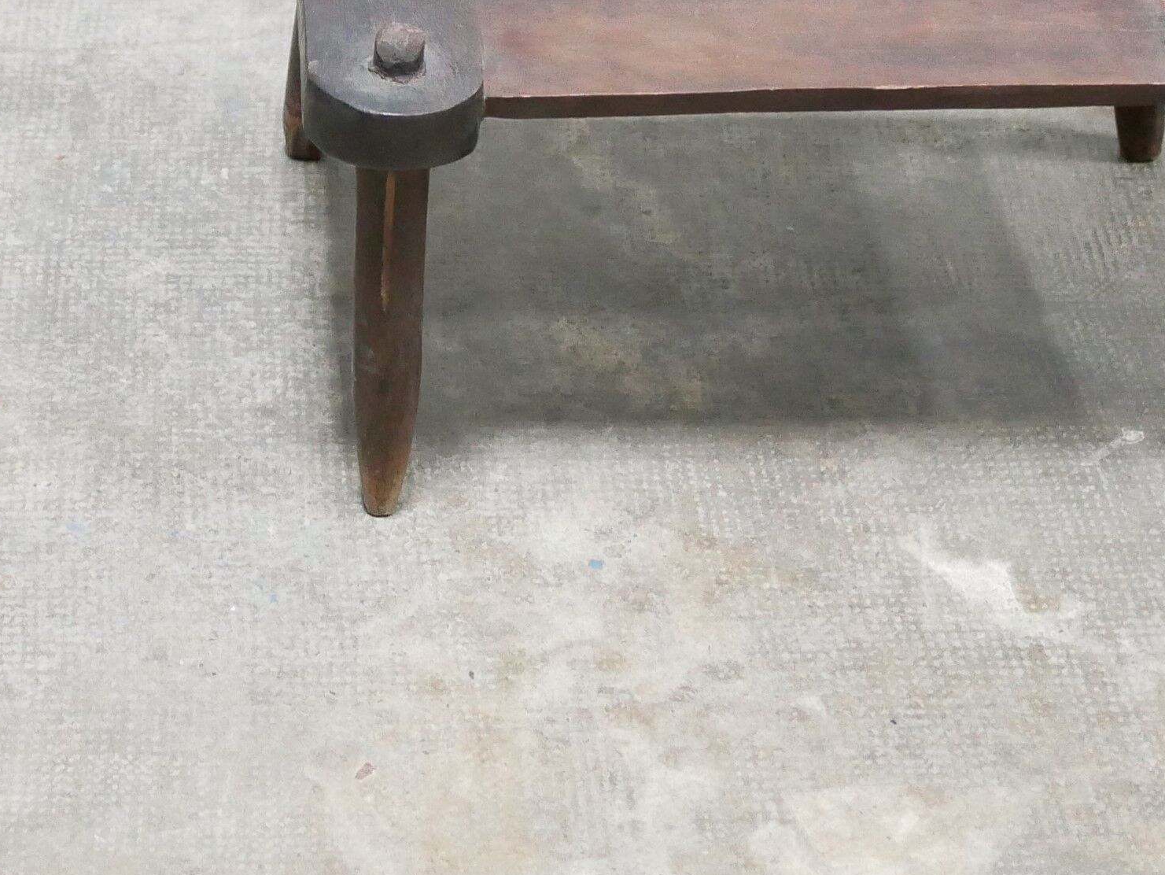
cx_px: 248
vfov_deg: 11.7
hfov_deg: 15.8
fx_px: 4175
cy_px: -244
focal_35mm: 124
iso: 2000
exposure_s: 1/60
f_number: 1.7
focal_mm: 20
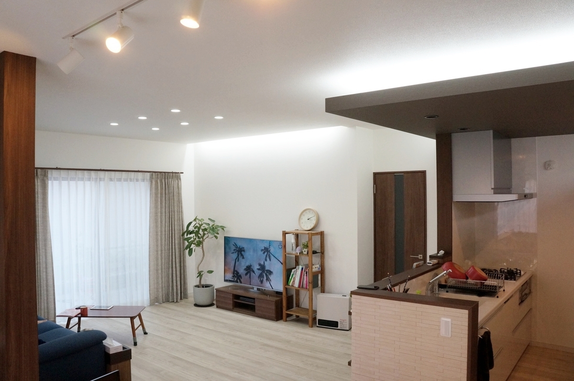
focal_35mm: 27
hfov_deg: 67.4
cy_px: 190
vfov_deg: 47.9
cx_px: 287
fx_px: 430
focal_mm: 18
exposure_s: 1/125
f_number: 8
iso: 1600
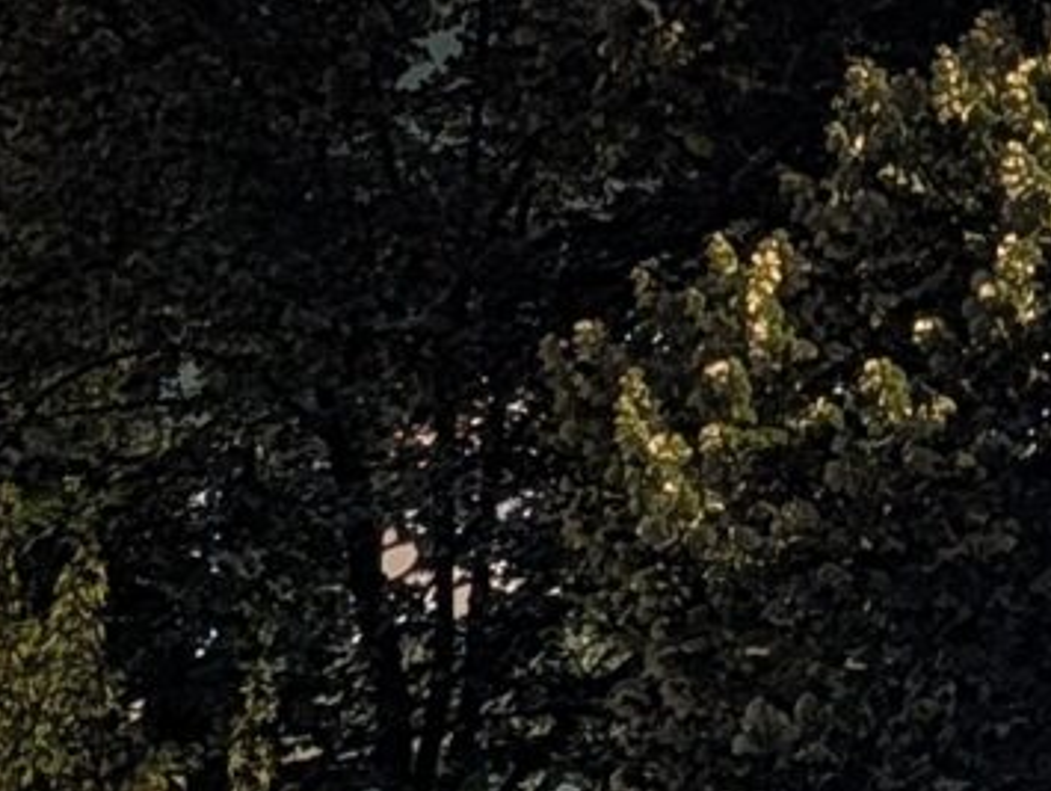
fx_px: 5258
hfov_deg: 10.9
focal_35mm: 173
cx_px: -601
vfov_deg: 8.6
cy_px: 670
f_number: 1.68
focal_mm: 6.9
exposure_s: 1/100
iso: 432
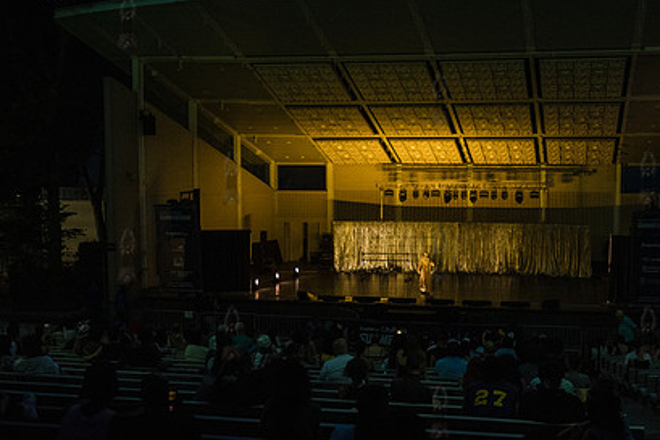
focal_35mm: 44
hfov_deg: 43.9
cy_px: 254
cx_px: 439
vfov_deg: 30.5
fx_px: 807
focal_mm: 31
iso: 6400
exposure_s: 1/320
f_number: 3.5
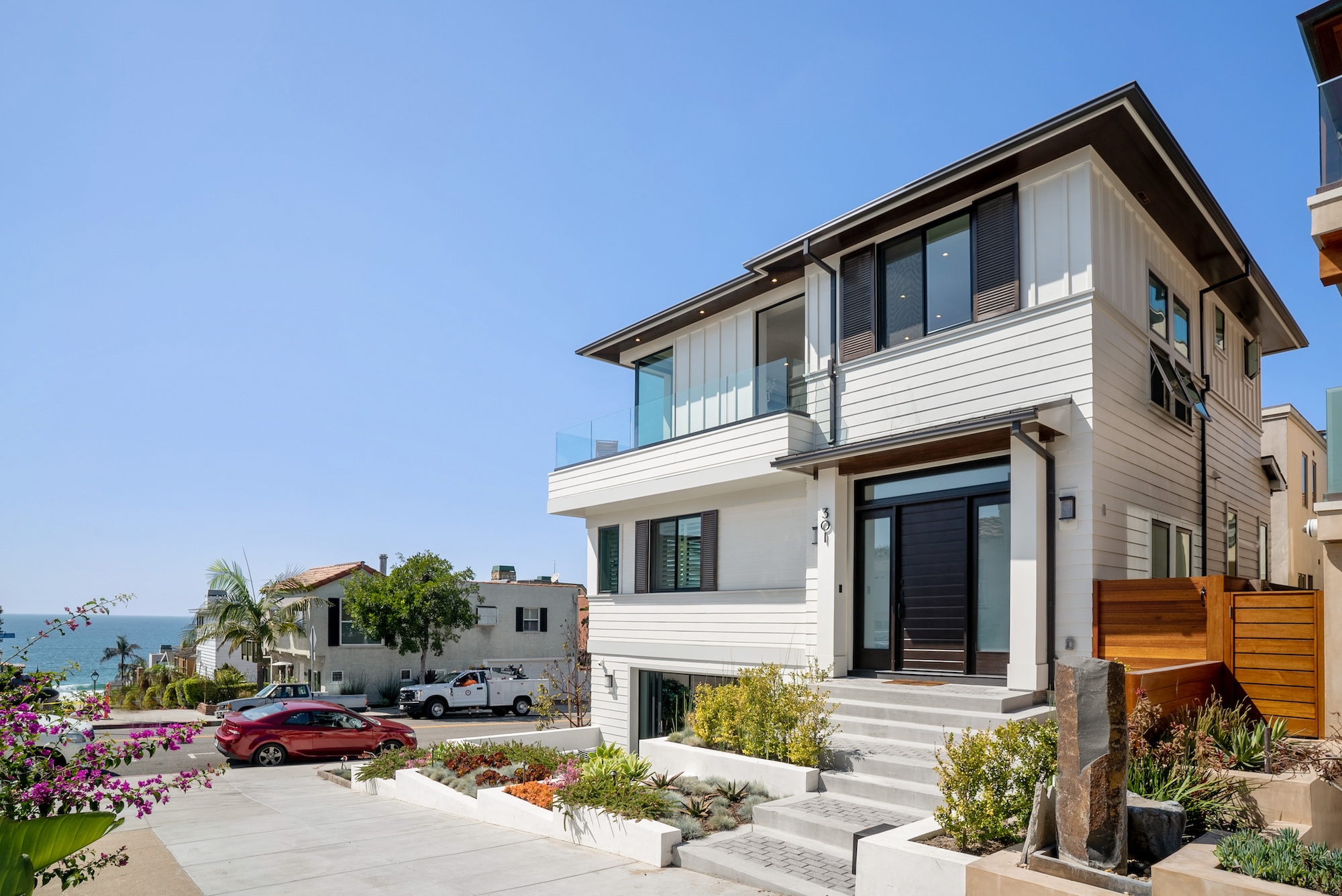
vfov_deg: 67.5
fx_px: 671
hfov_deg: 90.0
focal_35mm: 18
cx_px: 671
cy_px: 448
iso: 200
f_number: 11
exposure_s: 1/2500
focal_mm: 18
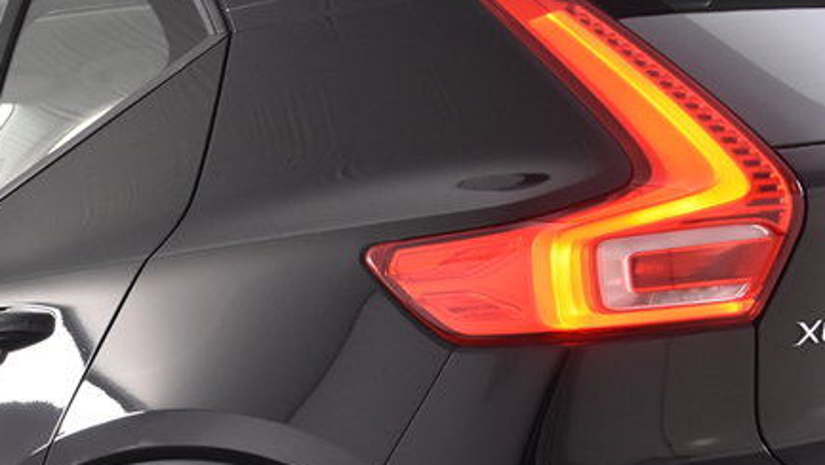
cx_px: 126
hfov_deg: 16.3
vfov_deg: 9.3
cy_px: 510
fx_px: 2845
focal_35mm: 130
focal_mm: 28
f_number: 4
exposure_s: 1/60
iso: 1600
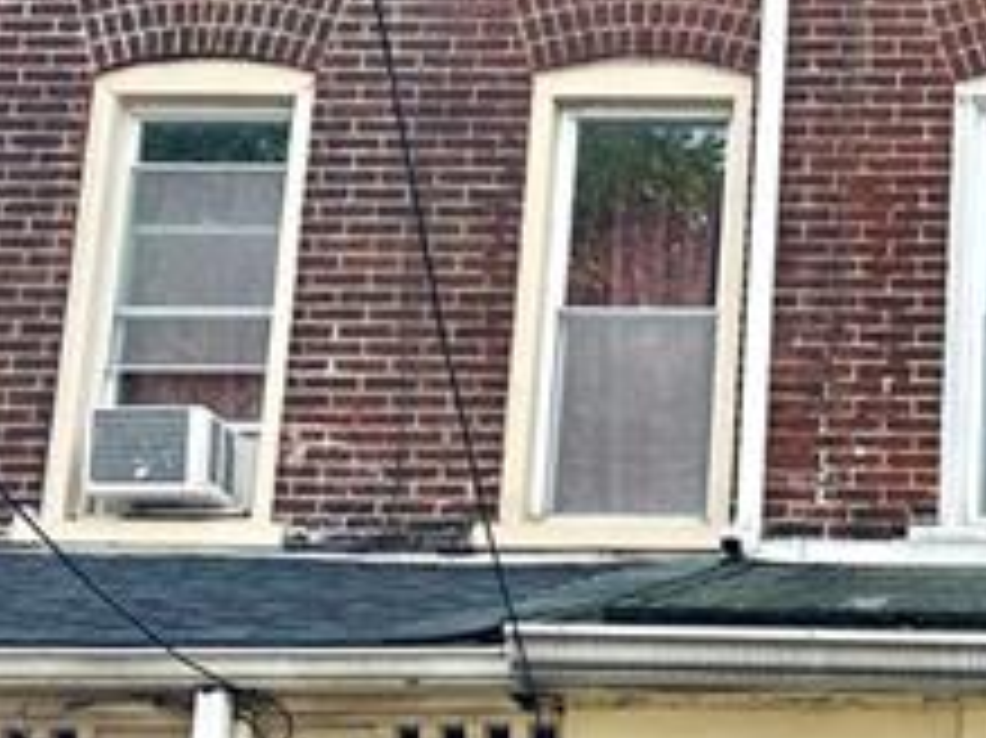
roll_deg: -1.0
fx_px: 1993
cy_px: 1001
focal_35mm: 70
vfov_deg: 19.2
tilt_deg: +9.7
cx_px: 1355
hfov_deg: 23.7
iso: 80
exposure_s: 1/1949
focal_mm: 6.86
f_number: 1.78
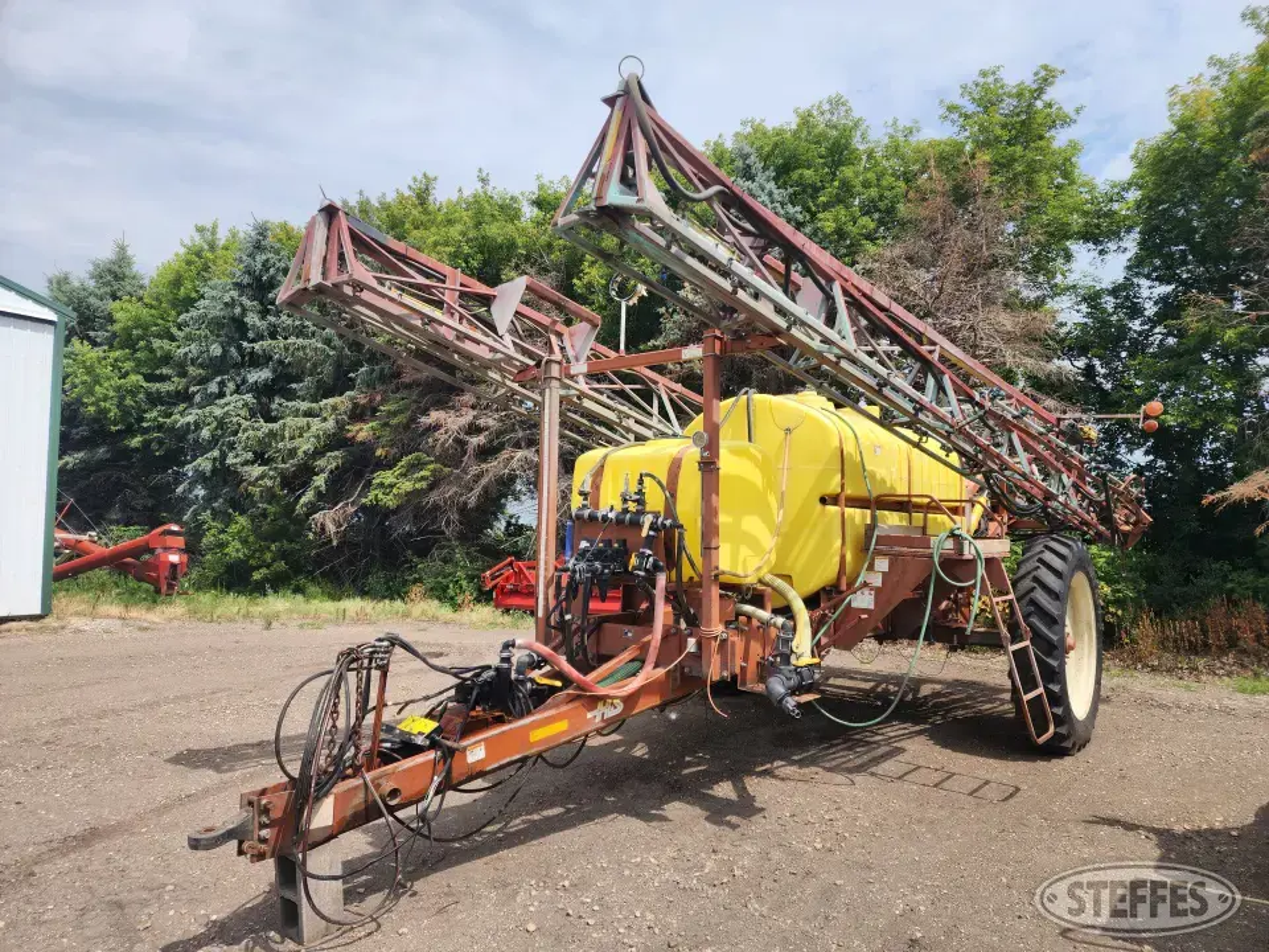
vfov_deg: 58.9
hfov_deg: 73.9
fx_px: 843
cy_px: 476
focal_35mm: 23
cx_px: 634
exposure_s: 1/1252
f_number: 1.8
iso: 12
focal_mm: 6.4
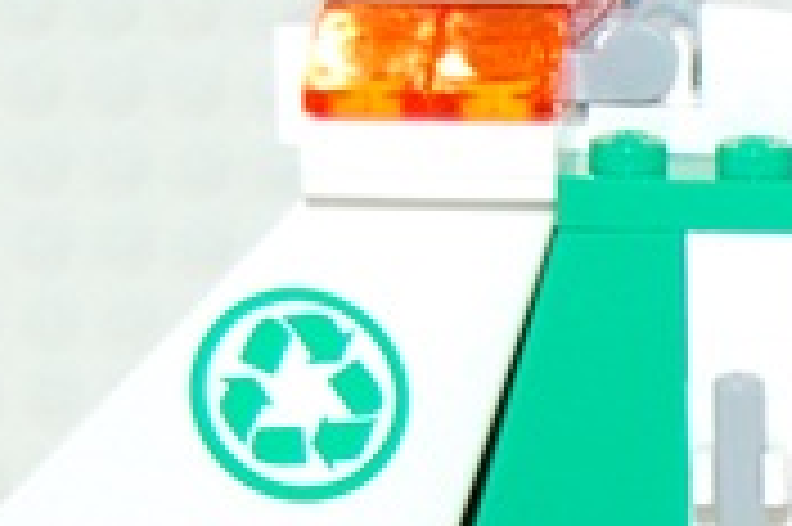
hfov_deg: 8.3
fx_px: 5259
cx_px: 1336
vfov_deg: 5.7
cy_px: 517
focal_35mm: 239
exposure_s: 1/60
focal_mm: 35
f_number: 4.8
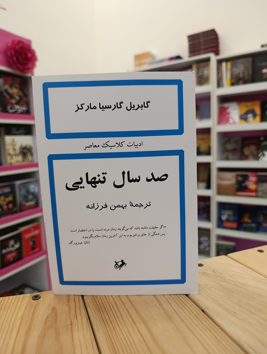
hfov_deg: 59.0
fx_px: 236
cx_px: 134
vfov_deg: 73.8
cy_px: 177
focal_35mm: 23
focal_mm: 6.11
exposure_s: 1/100
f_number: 1.65
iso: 553
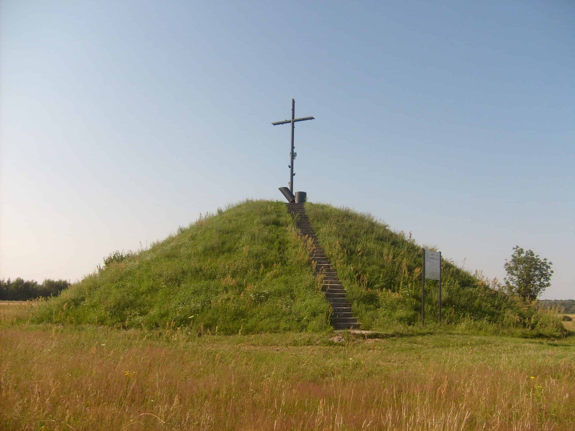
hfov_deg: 52.6
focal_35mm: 35
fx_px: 581
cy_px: 216
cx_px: 288
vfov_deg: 40.7
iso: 100
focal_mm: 5.8
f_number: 7.1
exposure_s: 1/350
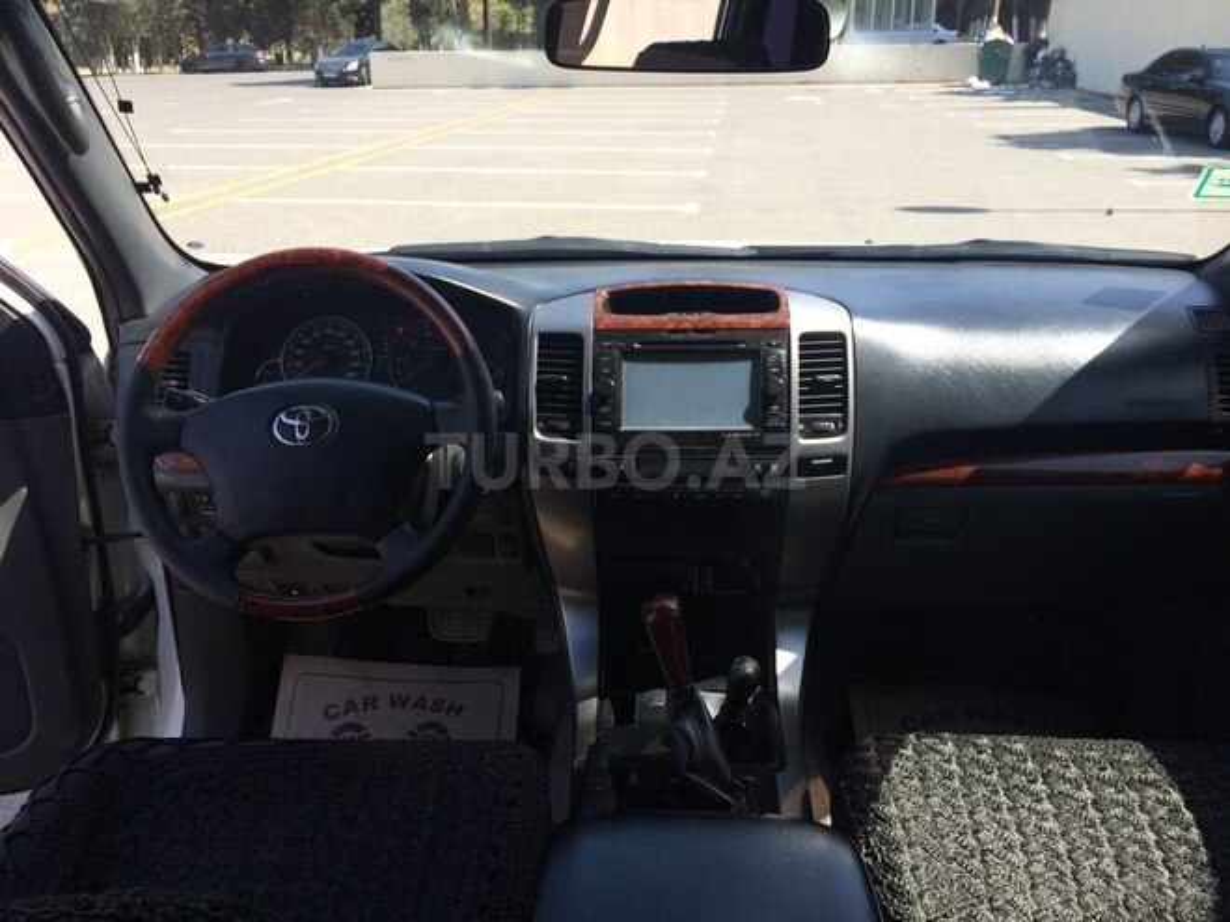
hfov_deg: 61.7
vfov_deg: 48.2
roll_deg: -0.5
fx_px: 1030
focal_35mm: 29
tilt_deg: -22.2
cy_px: 461
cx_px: 615
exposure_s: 1/562
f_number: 2.2
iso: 32
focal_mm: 4.15
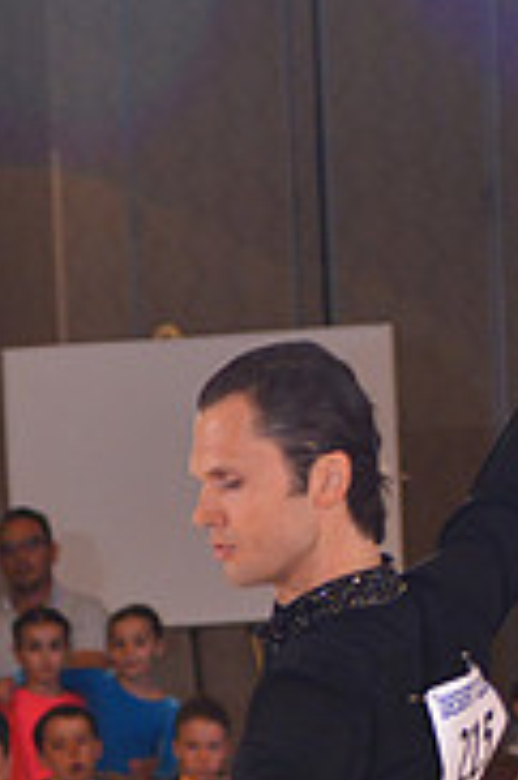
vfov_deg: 6.1
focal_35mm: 335
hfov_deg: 4.1
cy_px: 1063
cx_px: -96
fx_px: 7244
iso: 2000
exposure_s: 1/250
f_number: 5.3
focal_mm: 105
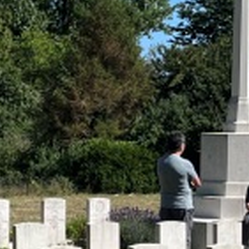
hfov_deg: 10.5
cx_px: 134
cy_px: 258
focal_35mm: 167
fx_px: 1359
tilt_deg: -5.3
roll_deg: -0.7
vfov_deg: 10.4
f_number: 1.6
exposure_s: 1/4651
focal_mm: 5.1
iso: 50
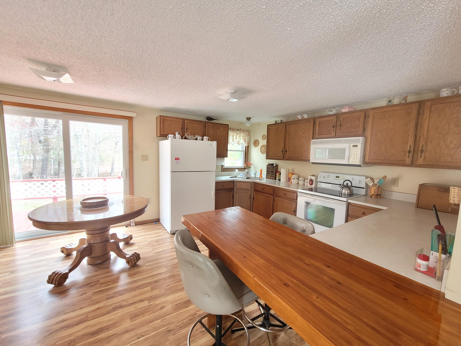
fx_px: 173
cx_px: 230
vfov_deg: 89.9
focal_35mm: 13
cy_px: 173
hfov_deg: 106.2
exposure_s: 1/60
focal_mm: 2.2
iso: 250
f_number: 2.2
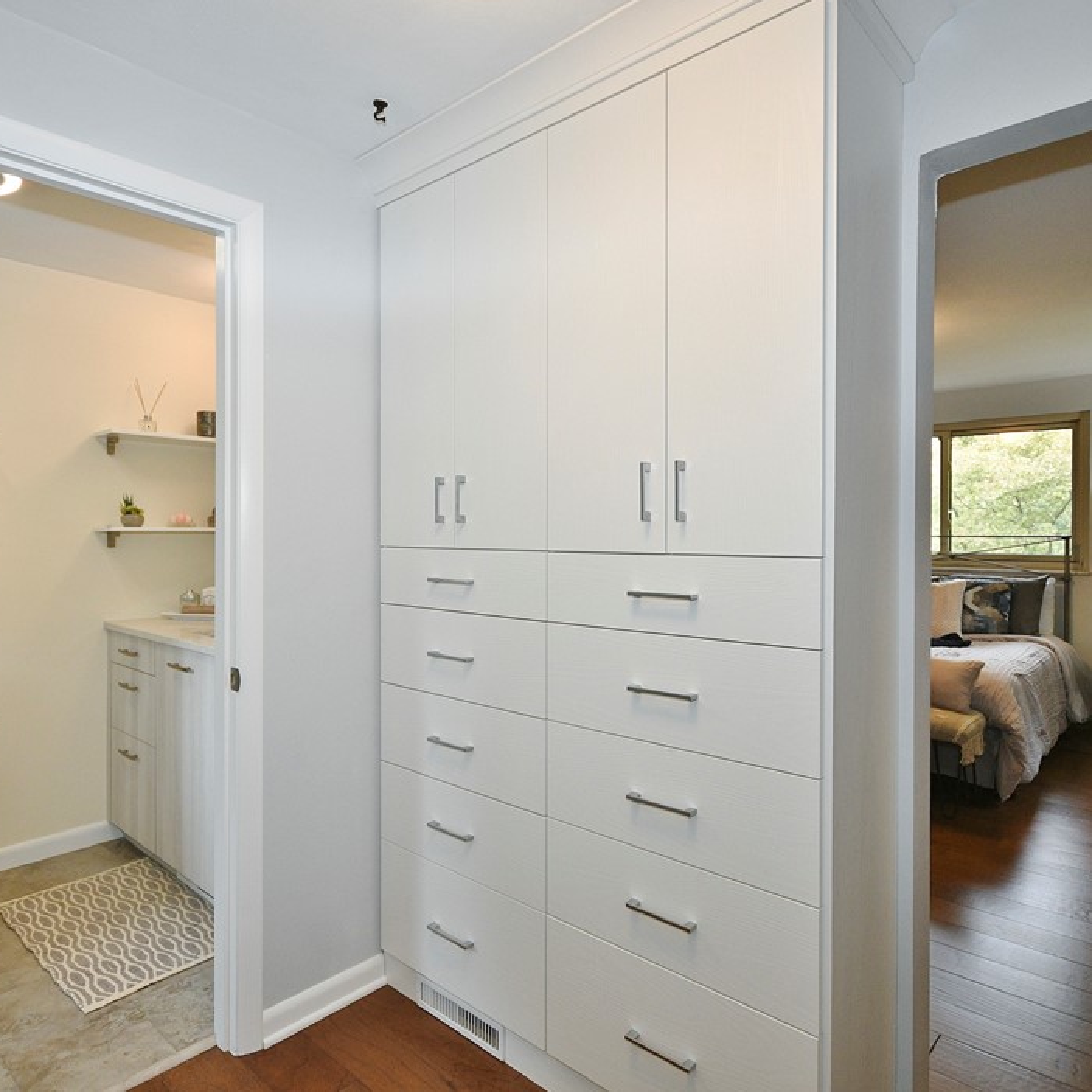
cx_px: 547
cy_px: 537
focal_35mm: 21
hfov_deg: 72.1
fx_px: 749
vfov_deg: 72.1
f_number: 4.5
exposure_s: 1/125
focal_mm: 11
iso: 800
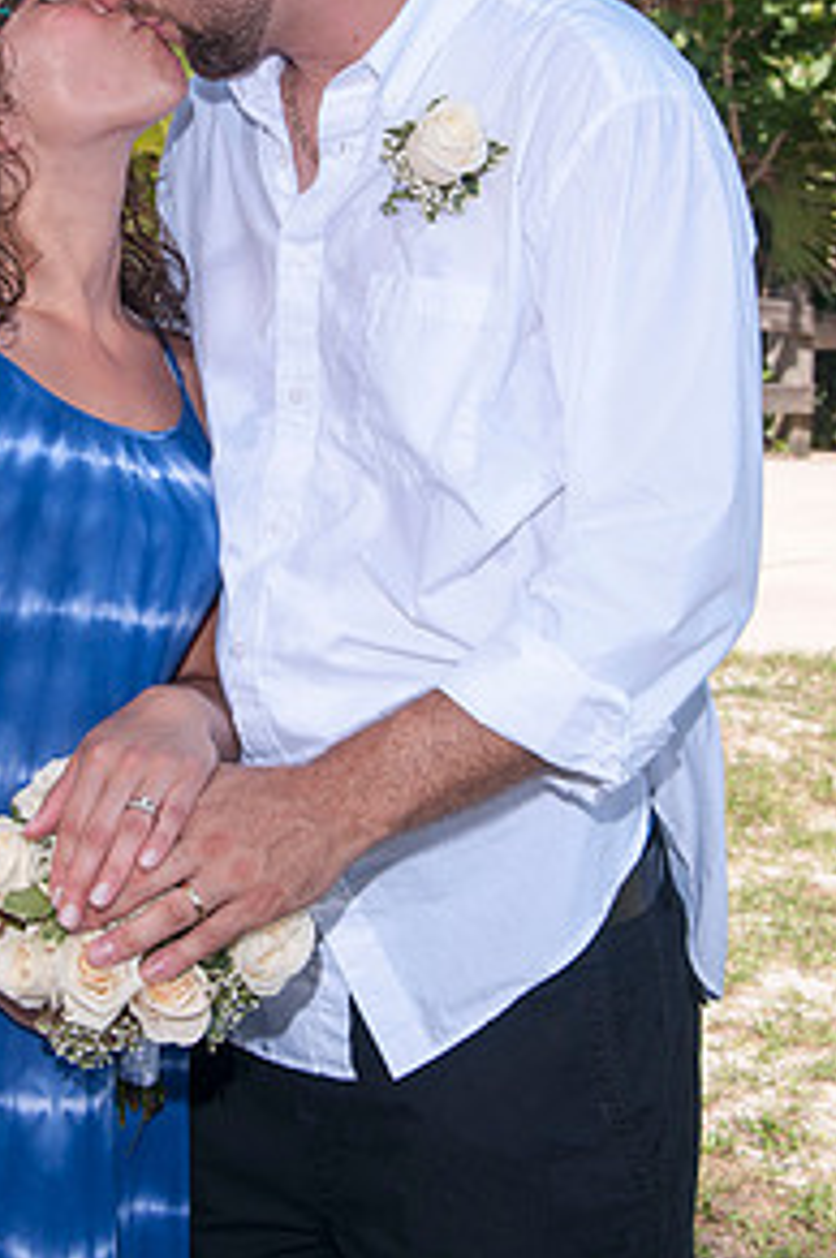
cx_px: 200
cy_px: 405
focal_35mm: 81
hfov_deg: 16.7
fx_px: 2828
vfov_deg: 24.9
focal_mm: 35
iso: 100
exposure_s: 1/250
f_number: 8
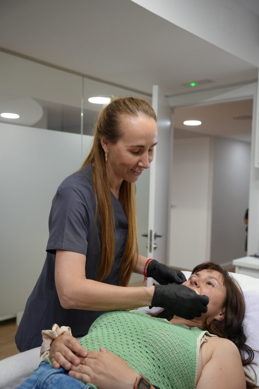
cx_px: 130
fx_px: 400
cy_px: 194
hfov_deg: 35.9
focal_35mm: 37
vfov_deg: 51.8
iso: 640
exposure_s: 1/160
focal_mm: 37.1
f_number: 4
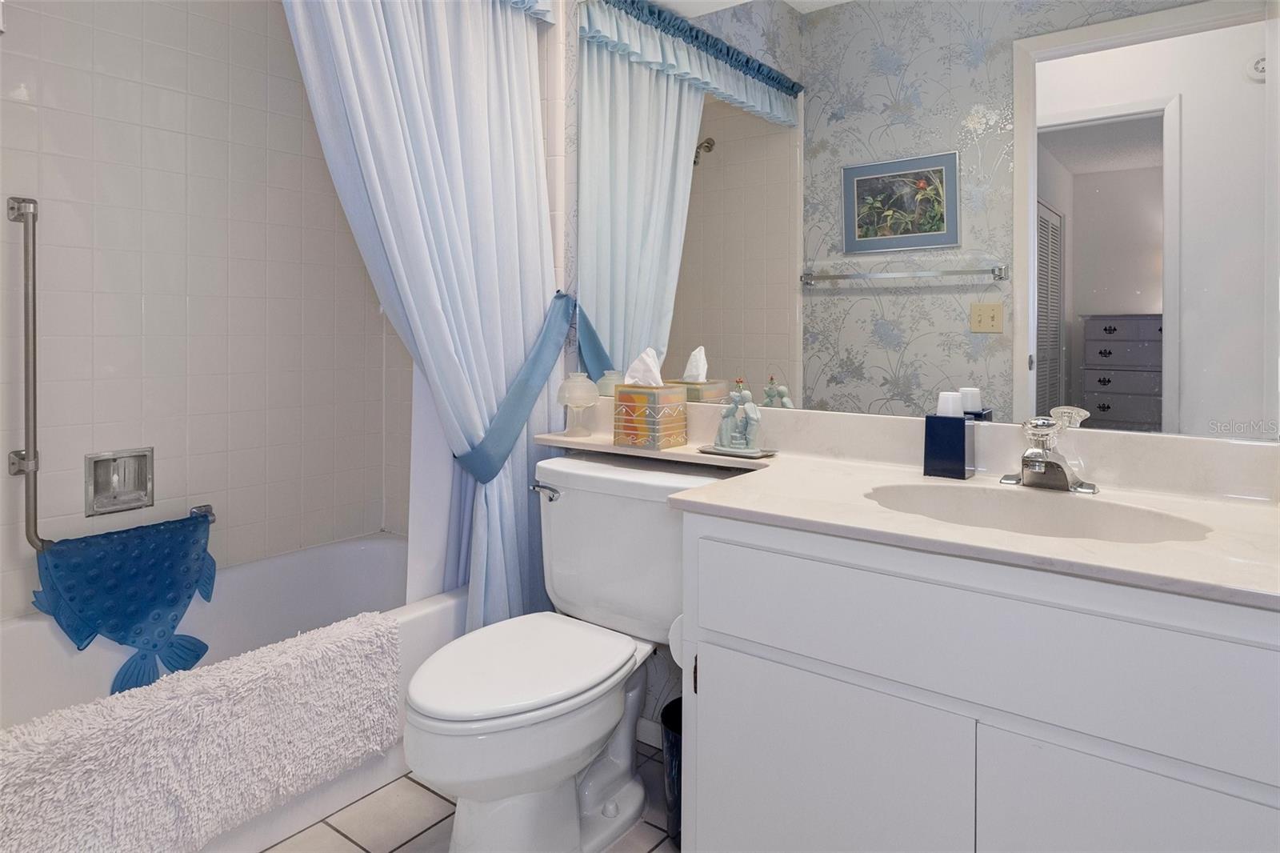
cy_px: 426
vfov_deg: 59.5
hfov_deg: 81.2
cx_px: 640
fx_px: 746
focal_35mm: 21
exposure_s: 1/2
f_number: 8
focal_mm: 14
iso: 640
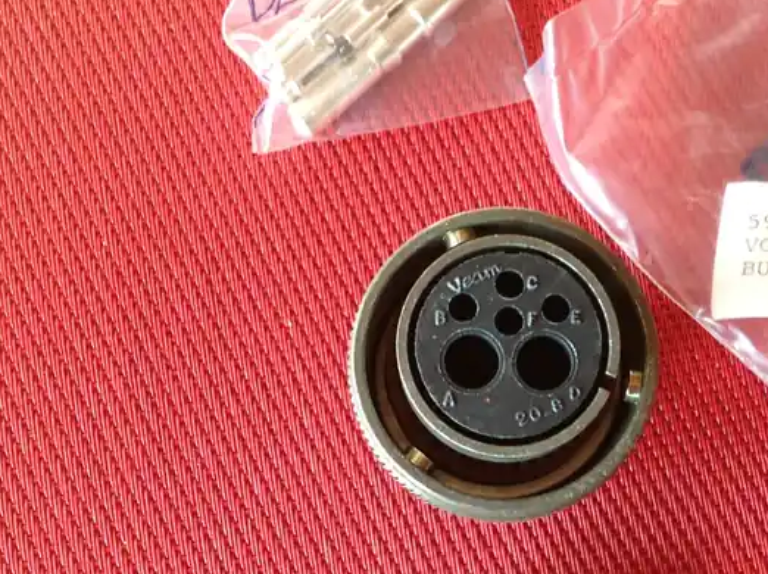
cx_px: 499
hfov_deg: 28.9
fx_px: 1484
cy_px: 300
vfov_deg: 21.9
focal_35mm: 67
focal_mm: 4.28
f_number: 2.4
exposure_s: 1/40
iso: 64
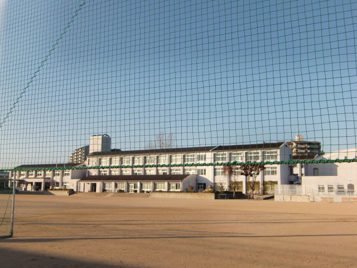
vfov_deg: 36.8
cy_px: 134
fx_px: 402
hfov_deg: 47.9
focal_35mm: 39
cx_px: 178
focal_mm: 6.9
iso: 64
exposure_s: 1/160
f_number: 8
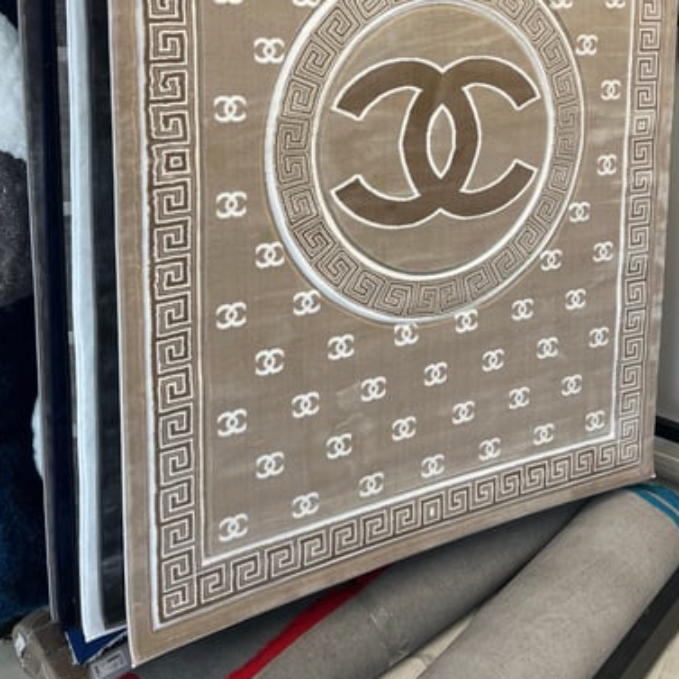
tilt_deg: -8.6
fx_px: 865
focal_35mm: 39
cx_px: 394
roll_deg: +1.4
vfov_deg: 40.6
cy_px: 114
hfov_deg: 42.7
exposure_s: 1/120
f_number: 1.5
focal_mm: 5.7
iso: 64
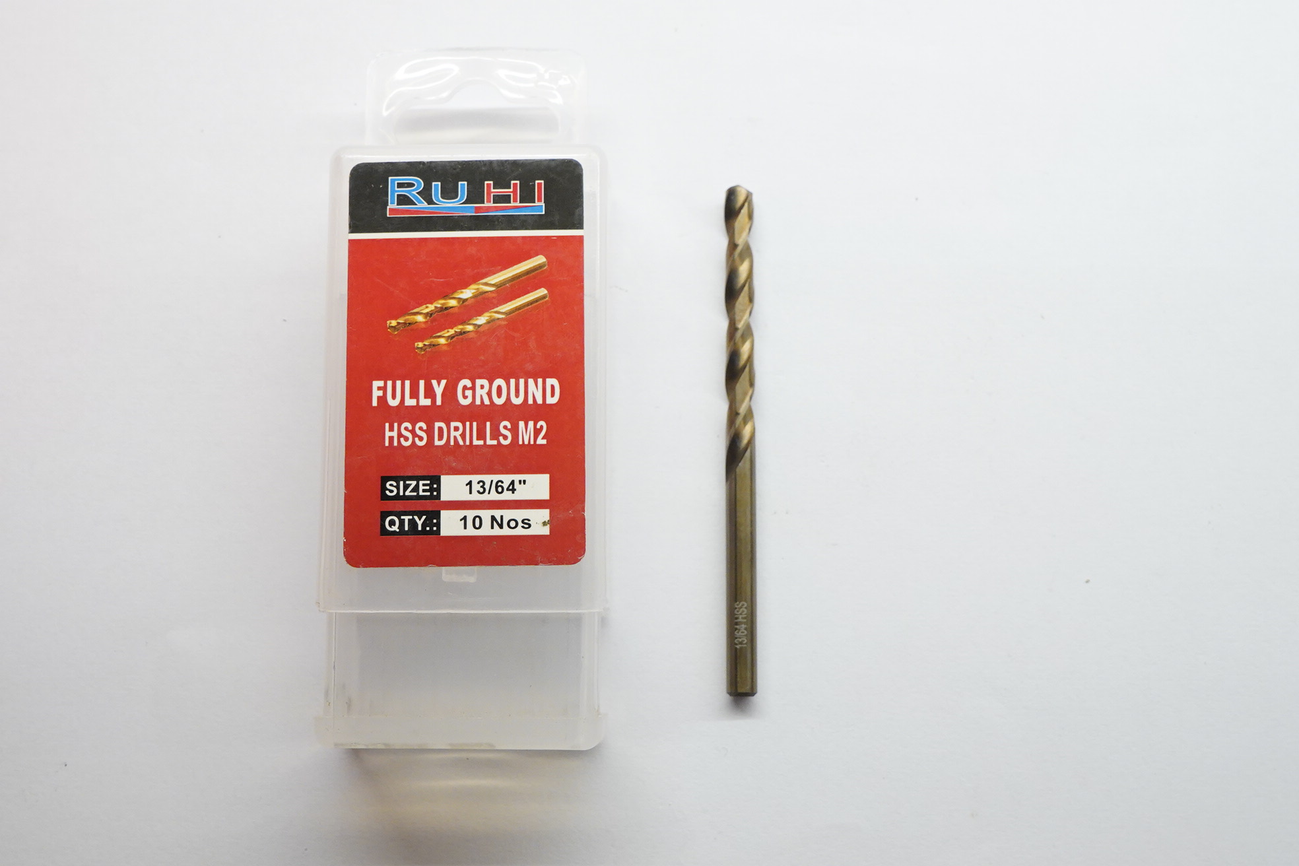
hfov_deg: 46.4
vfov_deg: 31.9
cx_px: 650
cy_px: 433
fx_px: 1515
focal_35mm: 42
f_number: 9
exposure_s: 1/100
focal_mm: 28
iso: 3200
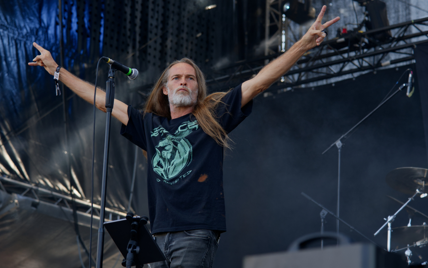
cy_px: 155
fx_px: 991
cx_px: 204
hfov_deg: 24.4
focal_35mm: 85
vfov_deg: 15.4
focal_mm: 75
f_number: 4
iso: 250
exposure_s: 1/320
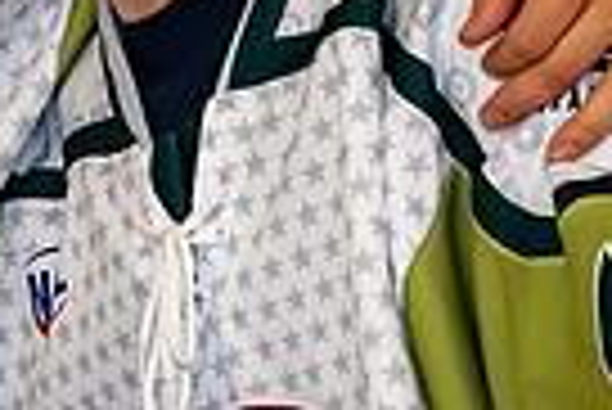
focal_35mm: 568
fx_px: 9666
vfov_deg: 2.4
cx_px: -58
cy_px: -88
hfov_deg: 3.6
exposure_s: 1/160
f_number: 3.5
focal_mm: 65
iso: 1250
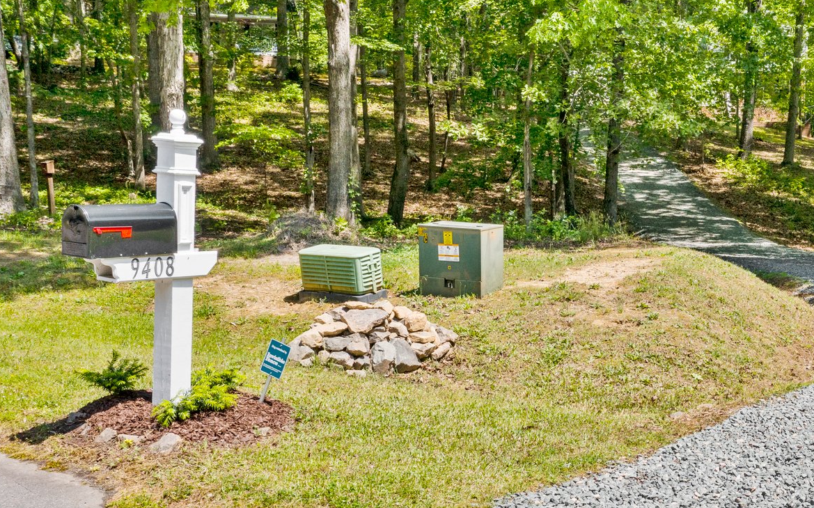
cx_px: 648
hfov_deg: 38.8
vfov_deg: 25.8
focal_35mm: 50
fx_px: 1109
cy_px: 294
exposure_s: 1/500
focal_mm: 10.26
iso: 100
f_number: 5.6
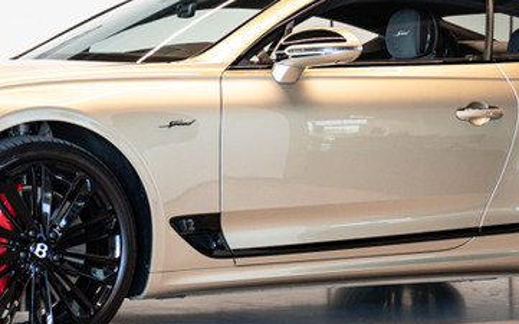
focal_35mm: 131
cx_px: 197
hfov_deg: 15.9
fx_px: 1851
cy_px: 53
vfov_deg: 10.0
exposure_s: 1/125
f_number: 2.8
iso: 800
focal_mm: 49
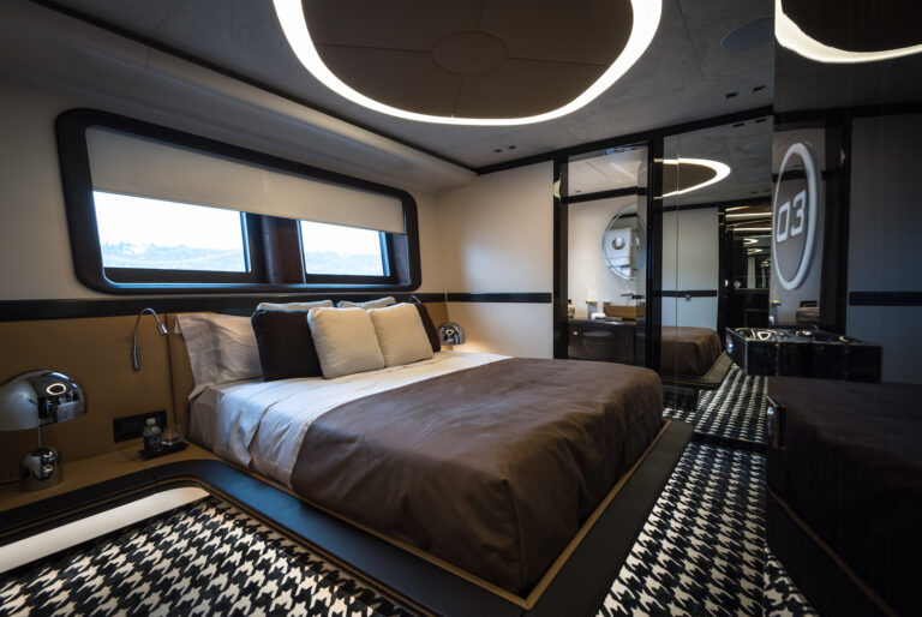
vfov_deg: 73.9
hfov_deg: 96.7
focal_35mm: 16
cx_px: 461
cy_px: 308
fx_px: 410
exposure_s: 1/13
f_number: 8
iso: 400
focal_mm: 16
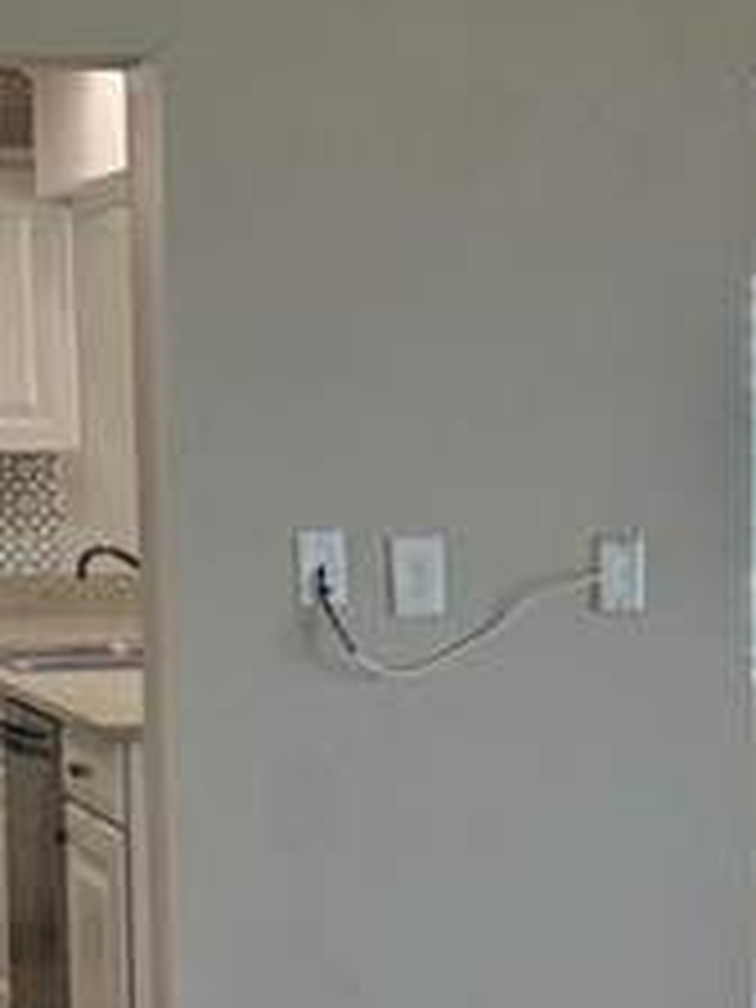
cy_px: 837
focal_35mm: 114
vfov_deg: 17.1
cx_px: 684
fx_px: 3320
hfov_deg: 12.9
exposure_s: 1/174
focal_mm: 6.76
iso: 200
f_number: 1.78
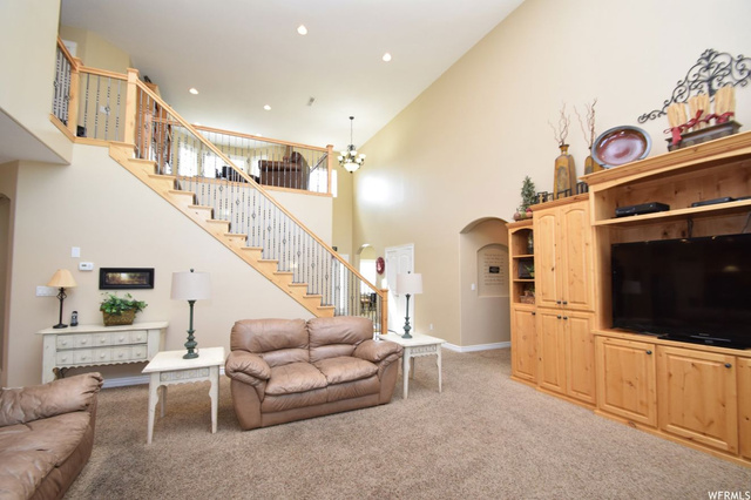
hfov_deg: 100.4
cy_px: 250
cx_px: 376
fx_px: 313
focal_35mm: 15
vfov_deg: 77.3
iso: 800
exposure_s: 1/125
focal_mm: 10
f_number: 5.6
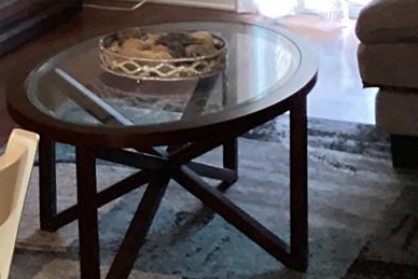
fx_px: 1545
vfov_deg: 10.0
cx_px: -45
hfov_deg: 15.0
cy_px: -153
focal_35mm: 133
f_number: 2.4
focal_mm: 3.3
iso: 400
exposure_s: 1/30
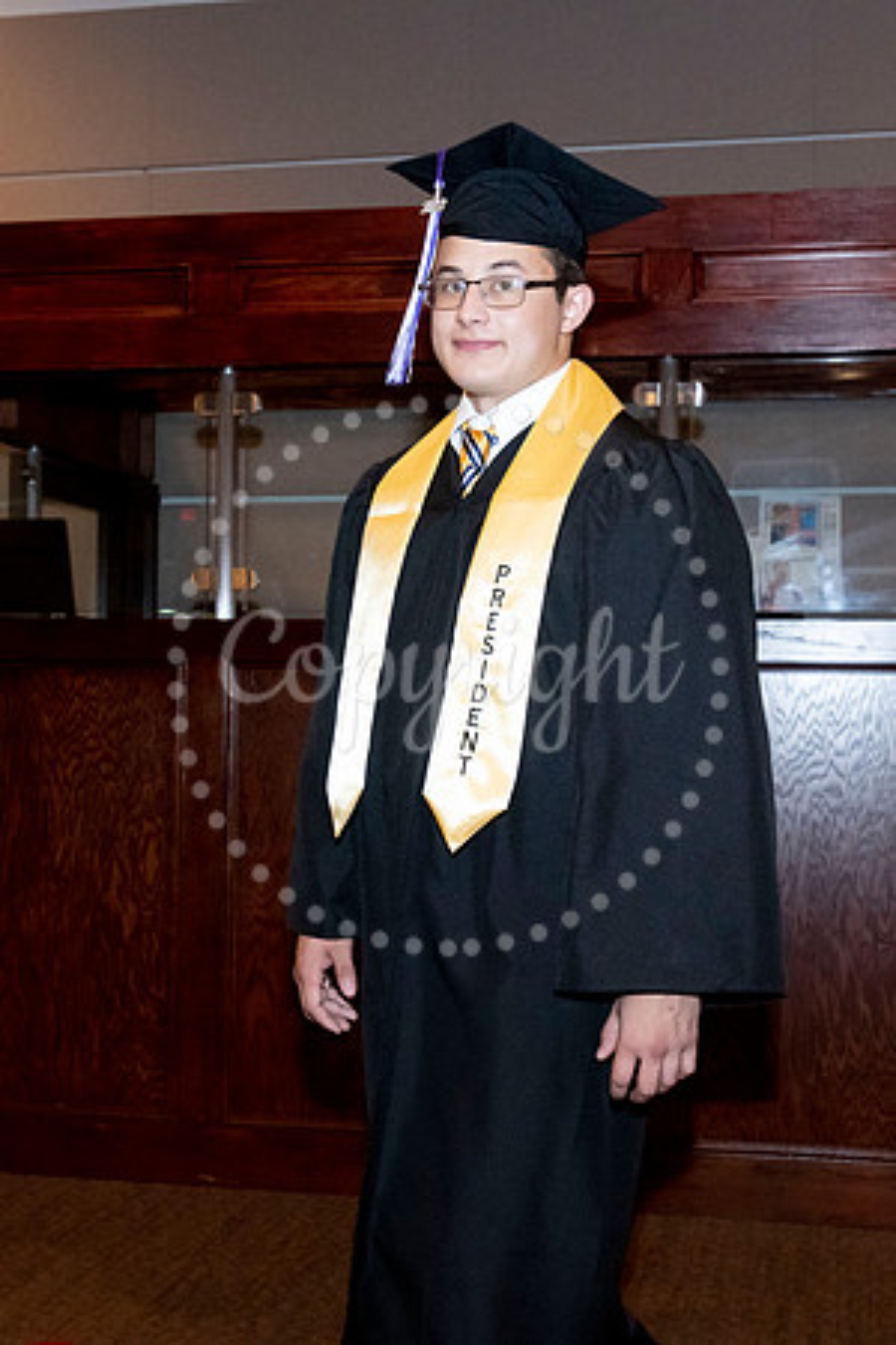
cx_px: 448
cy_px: 672
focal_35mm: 53
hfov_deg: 25.8
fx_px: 1960
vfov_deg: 37.9
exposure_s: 1/200
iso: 6400
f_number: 7.1
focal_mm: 35
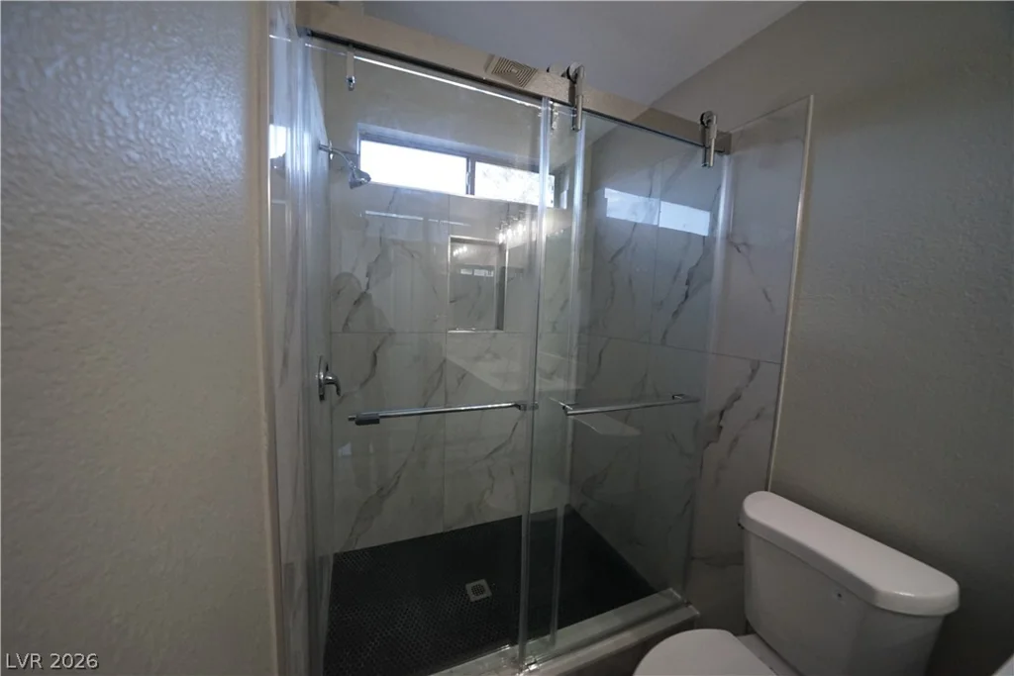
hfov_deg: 112.6
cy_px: 338
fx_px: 338
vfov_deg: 90.0
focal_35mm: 12
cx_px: 507
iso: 3200
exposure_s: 1/125
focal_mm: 12
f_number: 8
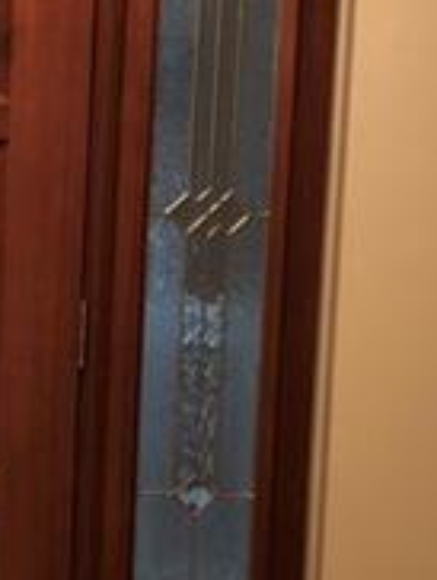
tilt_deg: -6.0
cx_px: -220
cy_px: 376
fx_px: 1982
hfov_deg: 12.0
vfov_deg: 16.6
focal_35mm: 118
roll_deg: -0.9
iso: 125
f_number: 1.8
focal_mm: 3.99
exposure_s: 1/4
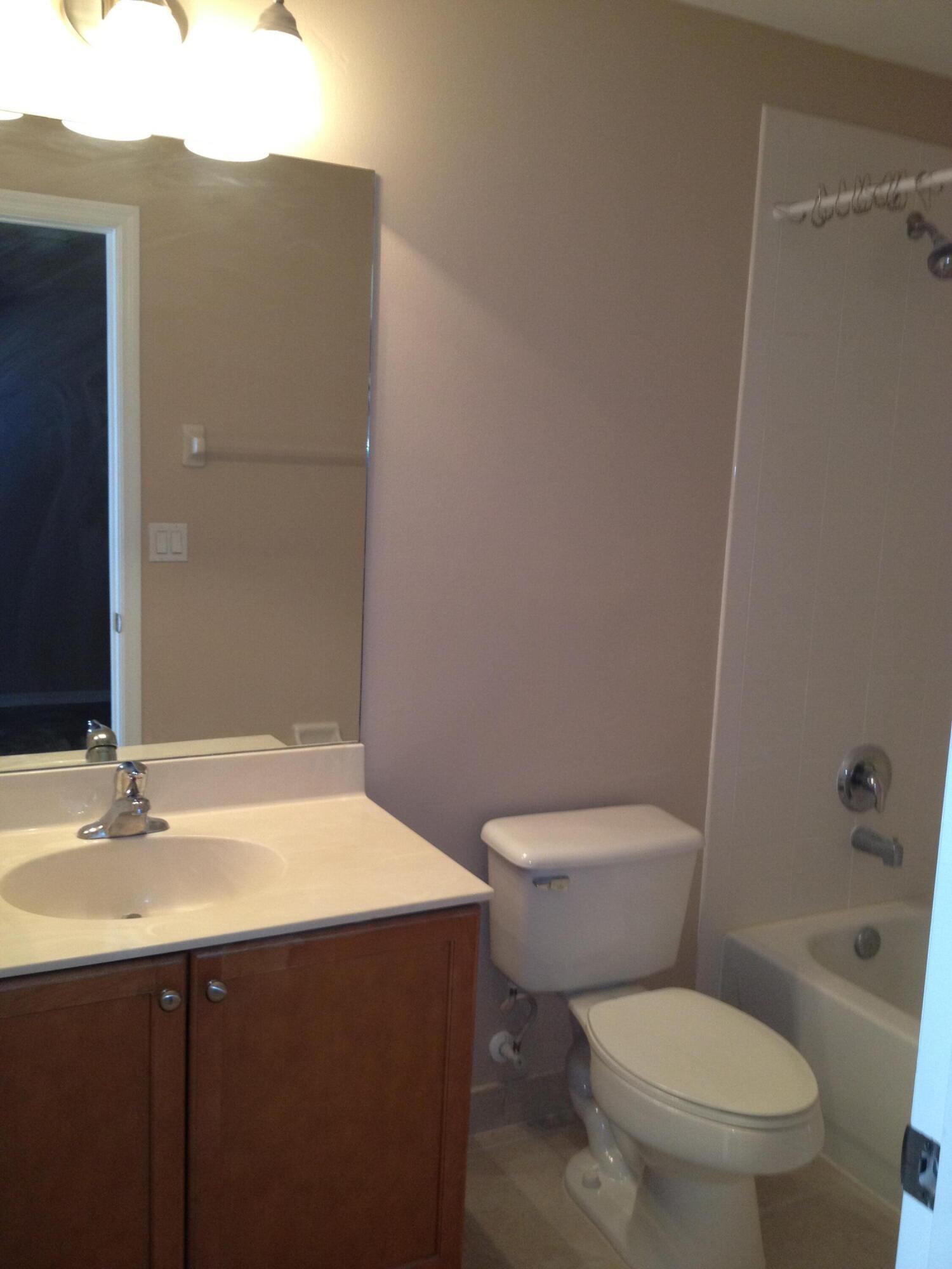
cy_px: 634
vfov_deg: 52.6
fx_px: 1283
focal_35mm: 35
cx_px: 476
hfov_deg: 40.7
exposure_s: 1/20
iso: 160
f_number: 2.4
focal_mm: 4.28
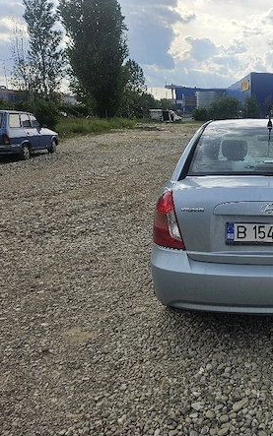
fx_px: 393
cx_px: 278
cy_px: 218
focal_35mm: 33
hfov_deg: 34.6
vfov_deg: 58.1
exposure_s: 1/2500
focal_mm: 5.4
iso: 25
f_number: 1.8
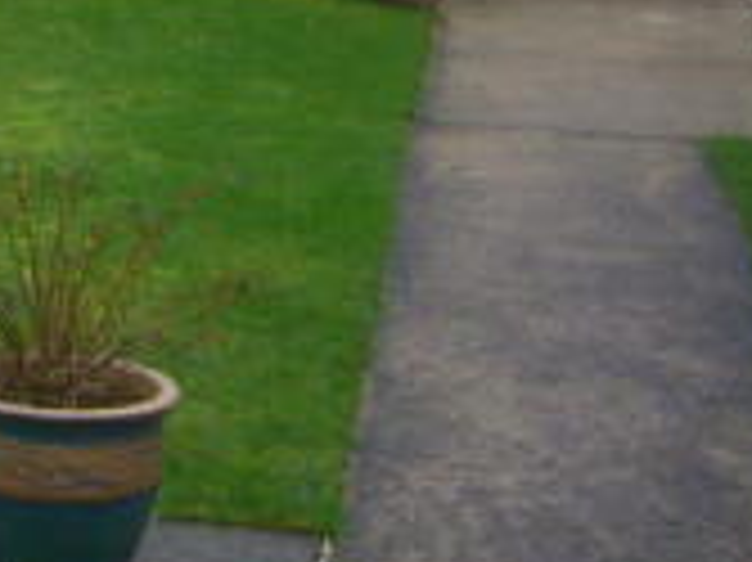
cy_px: -366
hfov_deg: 15.1
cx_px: -326
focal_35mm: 122
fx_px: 2648
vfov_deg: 11.5
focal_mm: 5.8
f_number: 2.8
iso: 80
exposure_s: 1/160
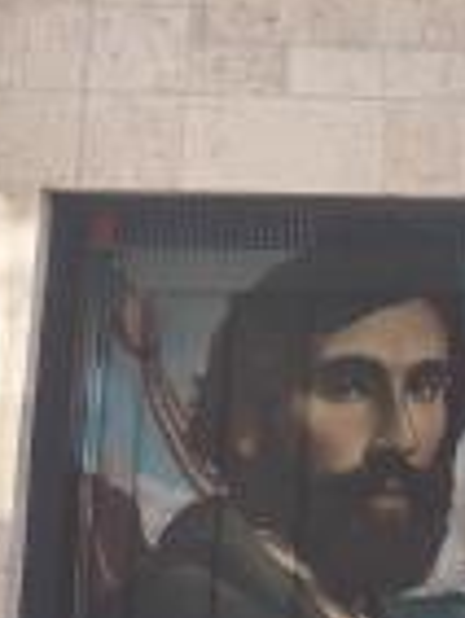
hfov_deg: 18.8
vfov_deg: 26.2
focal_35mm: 73
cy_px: 123
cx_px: 597
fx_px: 1306
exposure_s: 1/101
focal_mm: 6.06
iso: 50
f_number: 1.7
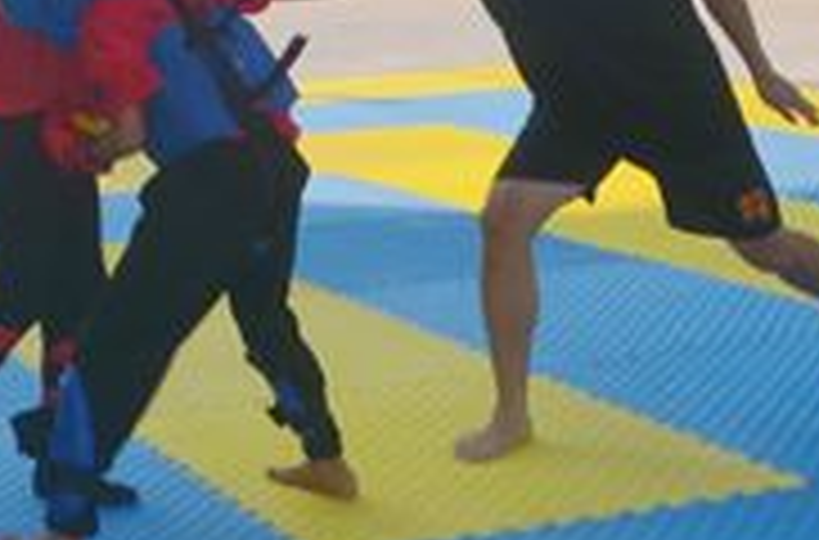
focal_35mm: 89
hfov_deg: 21.5
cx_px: -140
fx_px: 2018
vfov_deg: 14.8
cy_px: -88
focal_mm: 18
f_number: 9
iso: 100
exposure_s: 1/200
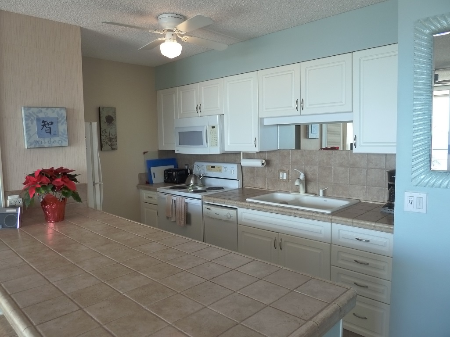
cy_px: 168
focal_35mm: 25
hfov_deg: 69.4
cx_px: 225
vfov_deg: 54.9
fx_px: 325
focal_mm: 4.1
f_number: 3.3
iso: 400
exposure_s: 1/40
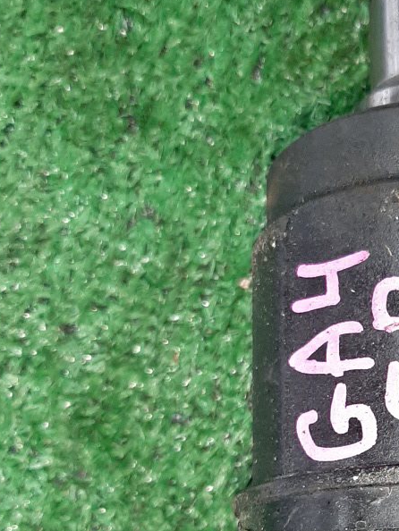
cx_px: 441
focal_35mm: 63
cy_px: 423
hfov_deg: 22.0
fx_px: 968
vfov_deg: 30.0
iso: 192
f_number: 1.7
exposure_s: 1/50
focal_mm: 3.93
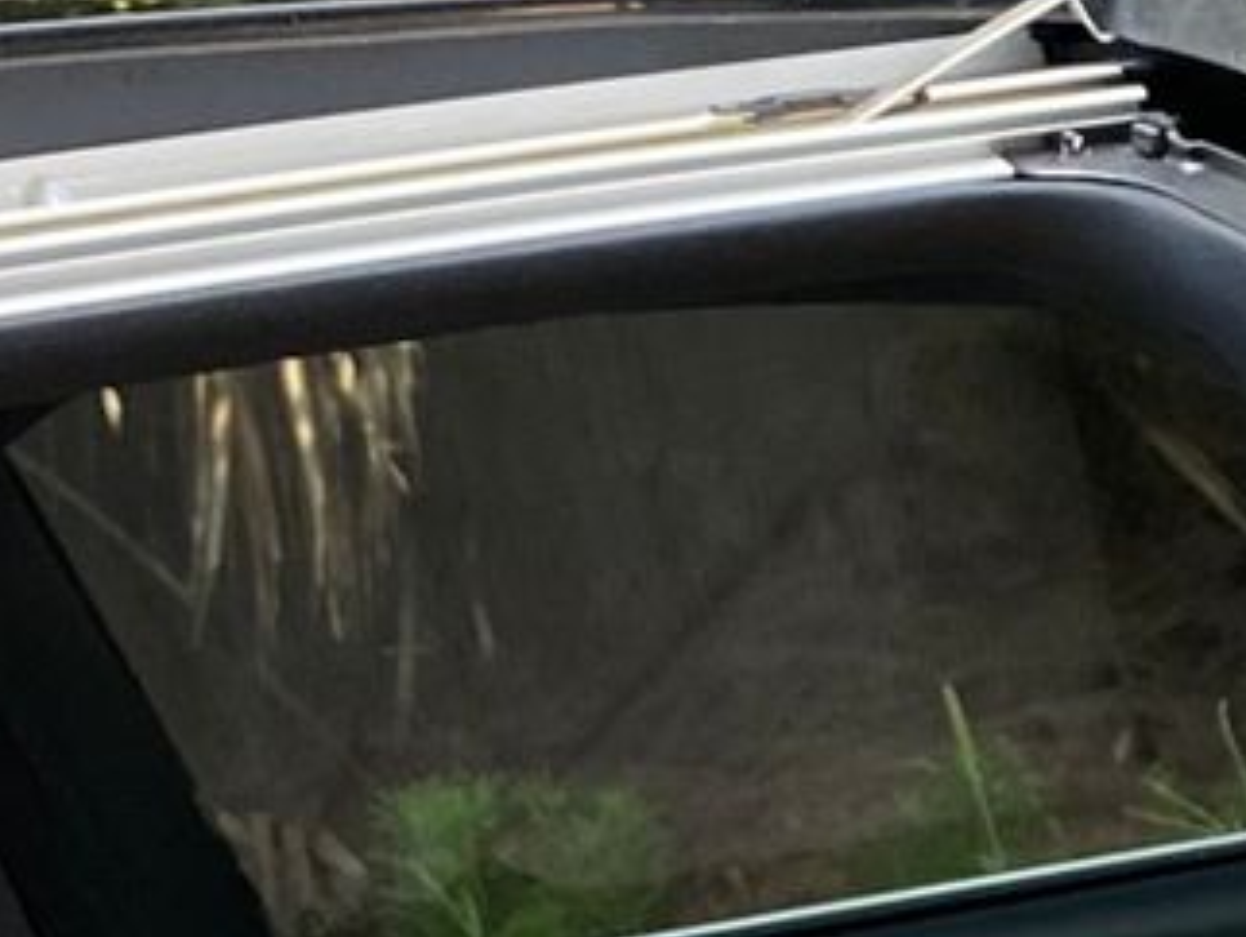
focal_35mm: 129
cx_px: 1575
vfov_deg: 11.3
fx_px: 4647
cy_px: 1158
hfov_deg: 14.7
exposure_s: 1/121
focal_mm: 4.25
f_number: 1.8
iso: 125
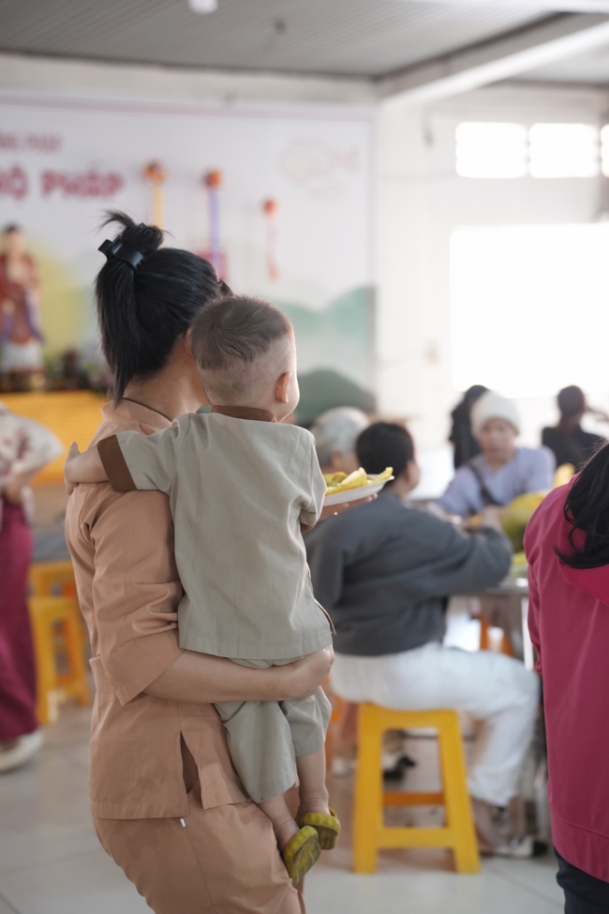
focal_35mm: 59
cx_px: 304
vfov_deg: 33.9
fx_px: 1497
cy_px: 457
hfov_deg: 23.0
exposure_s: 1/200
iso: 2500
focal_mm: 59
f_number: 2.8
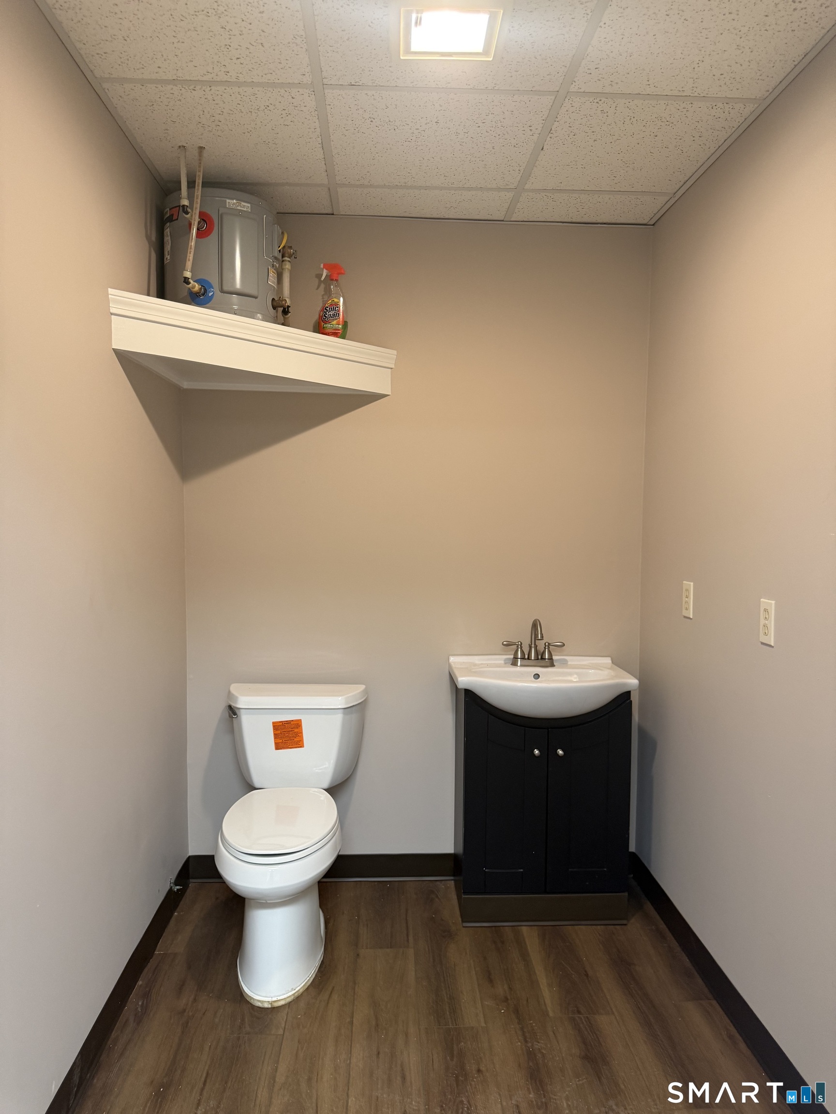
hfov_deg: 56.8
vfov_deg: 71.6
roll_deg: -0.5
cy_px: 557
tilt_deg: -3.3
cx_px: 418
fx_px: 773
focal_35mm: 24
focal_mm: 6.76
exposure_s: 1/60
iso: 200
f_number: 1.78
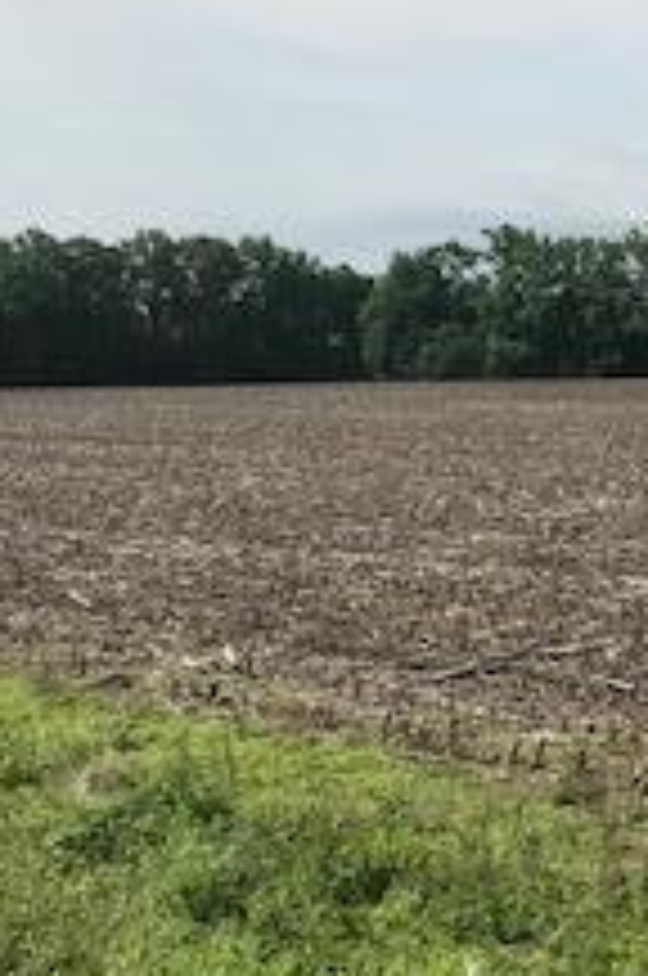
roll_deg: +0.7
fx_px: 2329
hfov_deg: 15.1
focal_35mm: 86
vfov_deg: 23.7
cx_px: 842
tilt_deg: -3.1
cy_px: 459
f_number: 1.8
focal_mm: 3.99
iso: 20
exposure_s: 1/5319
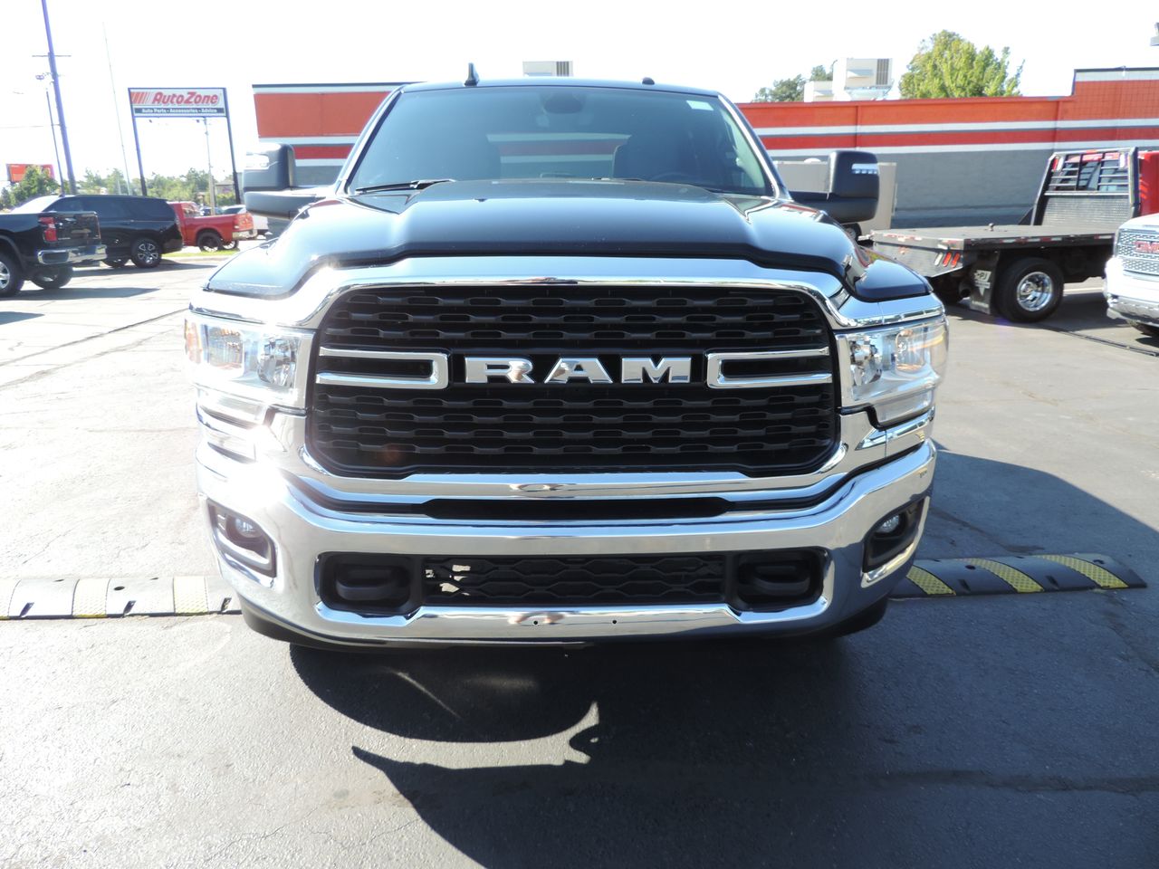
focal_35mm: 24
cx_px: 580
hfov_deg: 71.6
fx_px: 804
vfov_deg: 56.8
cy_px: 434
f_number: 3
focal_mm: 4.3
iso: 80
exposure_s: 1/250
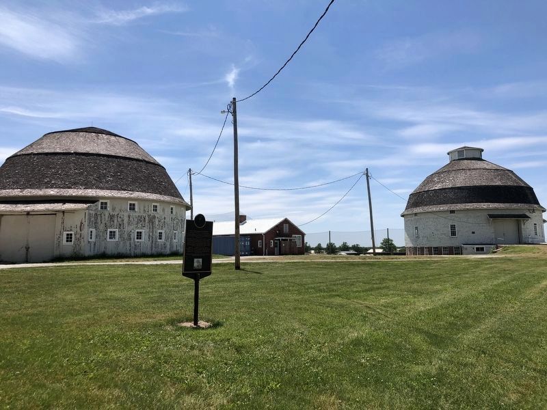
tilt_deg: +3.1
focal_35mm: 28
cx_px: 274
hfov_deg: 63.4
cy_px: 205
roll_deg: -0.2
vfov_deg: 49.7
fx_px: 442
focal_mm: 4
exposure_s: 1/3205
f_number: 1.8
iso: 20
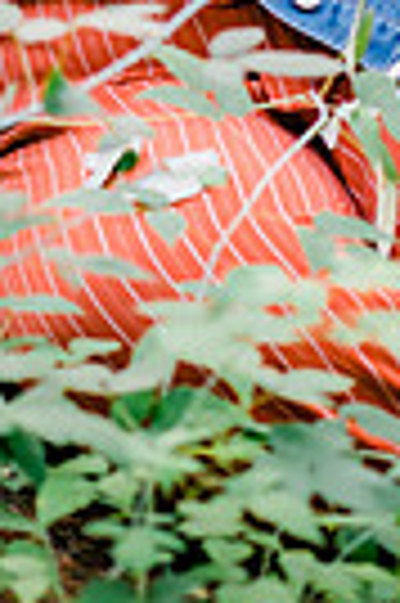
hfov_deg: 4.8
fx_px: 4779
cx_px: 18
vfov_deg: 7.1
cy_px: -378
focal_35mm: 286
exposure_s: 1/250
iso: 640
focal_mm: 85
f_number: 2.8
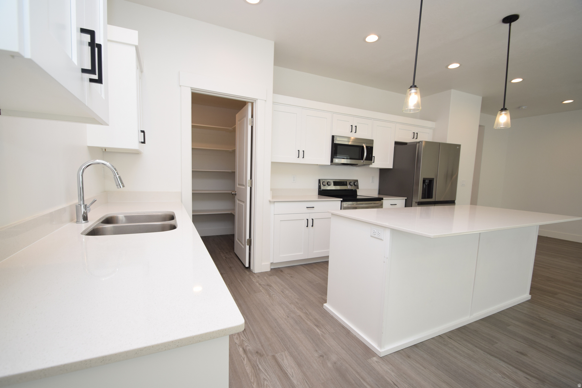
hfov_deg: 100.4
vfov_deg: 77.3
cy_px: 194
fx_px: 242
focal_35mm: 15
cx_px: 291
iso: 360
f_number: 5.6
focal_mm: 10
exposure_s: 1/125
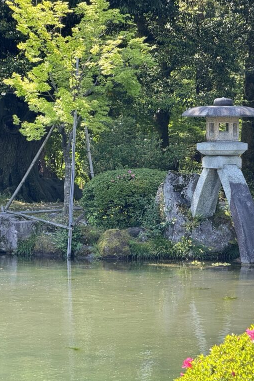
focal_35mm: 167
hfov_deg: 8.2
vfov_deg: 12.3
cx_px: 187
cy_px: 190
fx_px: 1767
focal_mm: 15.66
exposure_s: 1/122
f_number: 2.8
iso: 50
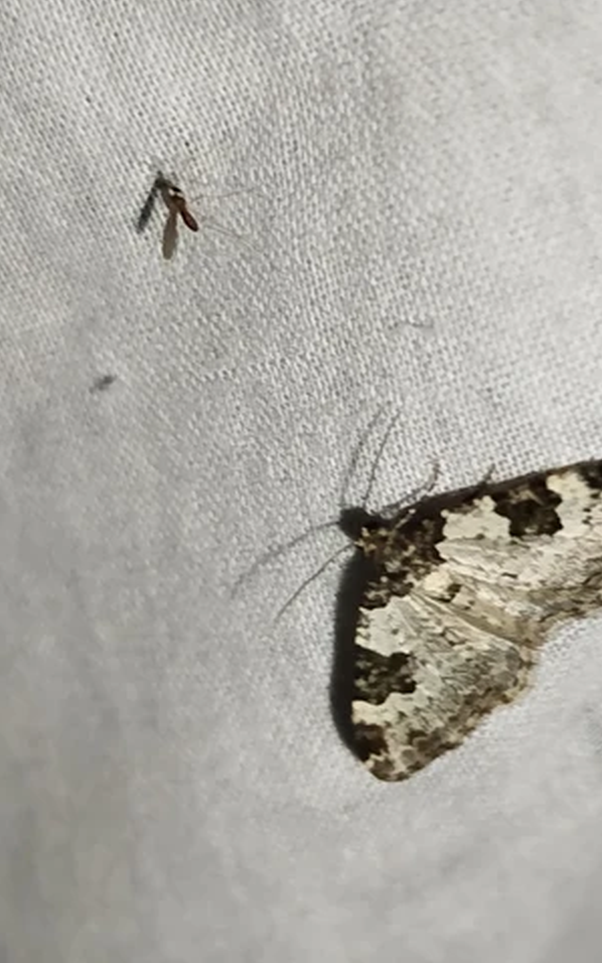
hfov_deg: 14.8
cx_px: 497
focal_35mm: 88
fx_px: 2309
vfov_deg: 23.5
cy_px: 482
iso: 125
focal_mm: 5.31
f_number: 1.7
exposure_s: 1/50
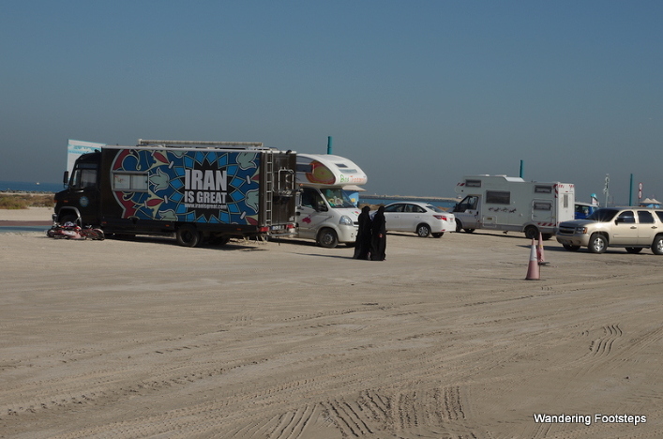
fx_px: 1323
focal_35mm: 72
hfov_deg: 28.1
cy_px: 220
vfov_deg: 18.8
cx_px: 332
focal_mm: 48
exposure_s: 1/160
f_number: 14
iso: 100
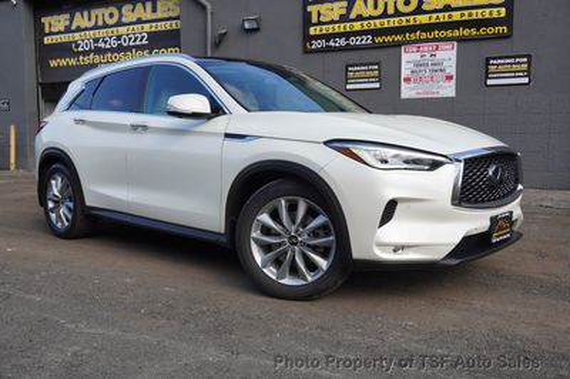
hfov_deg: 55.1
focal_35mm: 34
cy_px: 190
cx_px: 285
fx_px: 546
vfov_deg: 38.3
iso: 250
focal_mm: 23
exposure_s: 1/250
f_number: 9
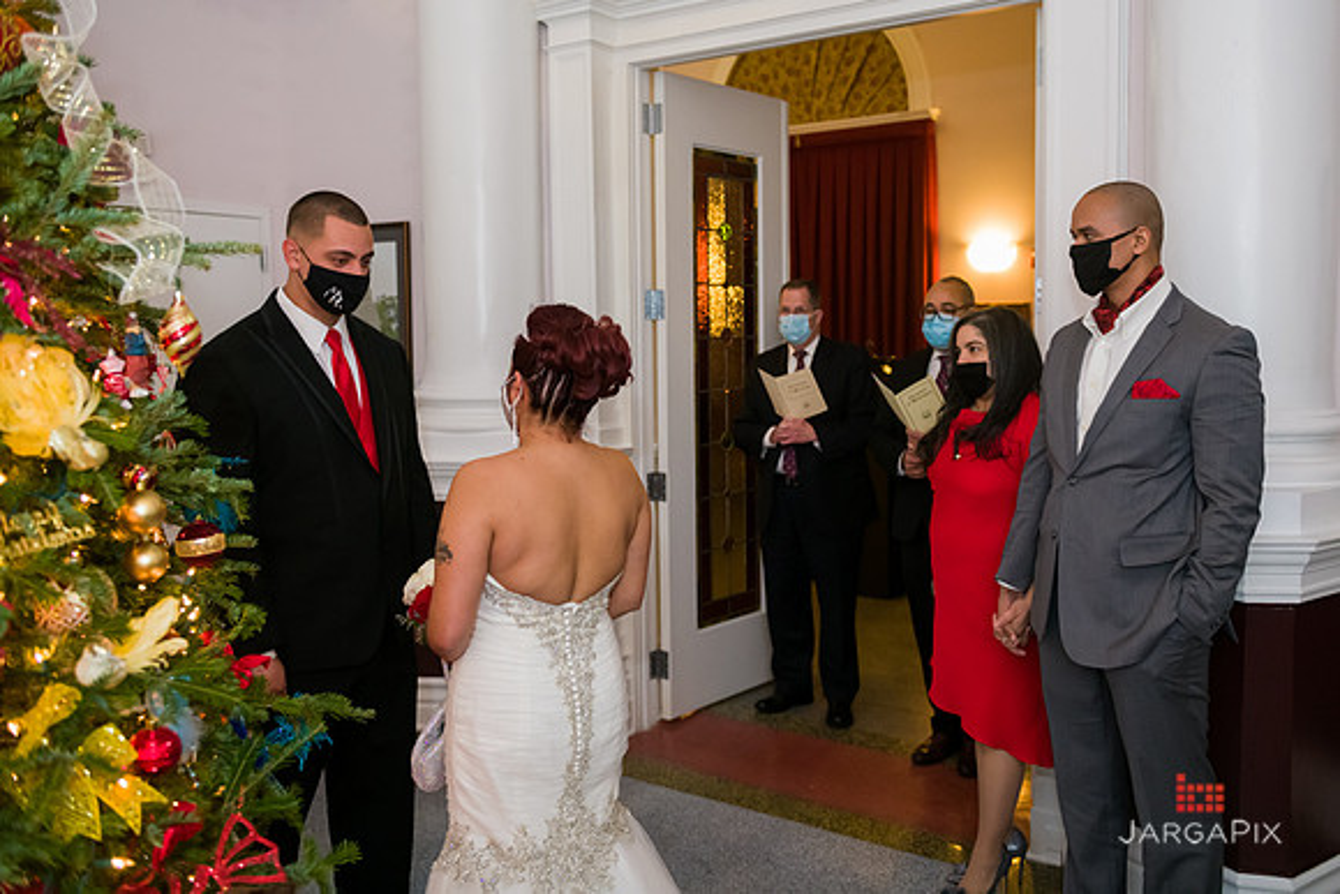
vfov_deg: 42.9
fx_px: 1138
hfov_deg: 60.9
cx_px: 731
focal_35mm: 31
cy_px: 406
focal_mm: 28
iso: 1600
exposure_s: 1/125
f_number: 3.2
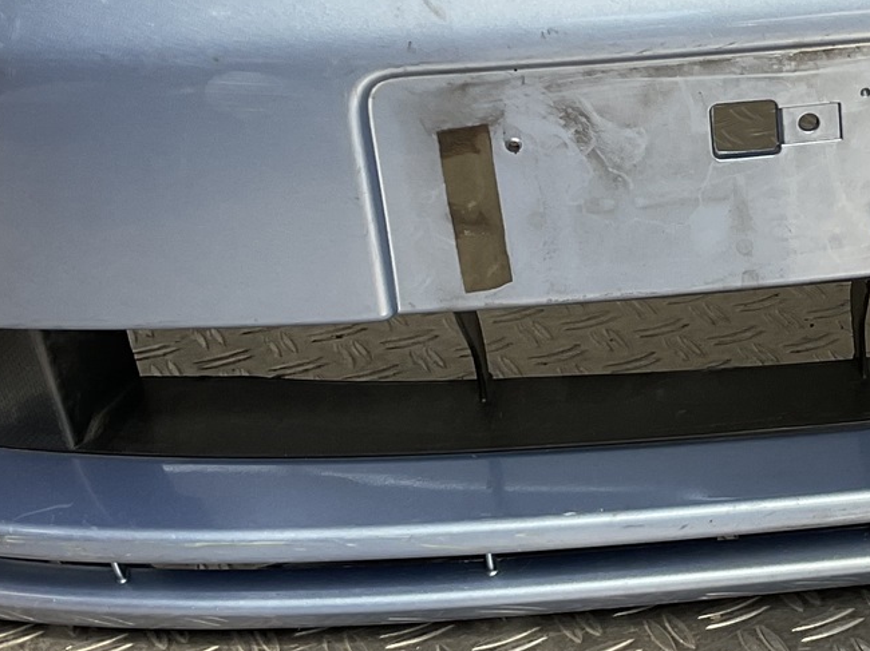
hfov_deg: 20.8
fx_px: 2261
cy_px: 160
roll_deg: +0.0
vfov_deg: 16.3
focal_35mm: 90
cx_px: 946
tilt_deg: -24.6
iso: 16
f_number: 1.8
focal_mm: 3
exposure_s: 1/642
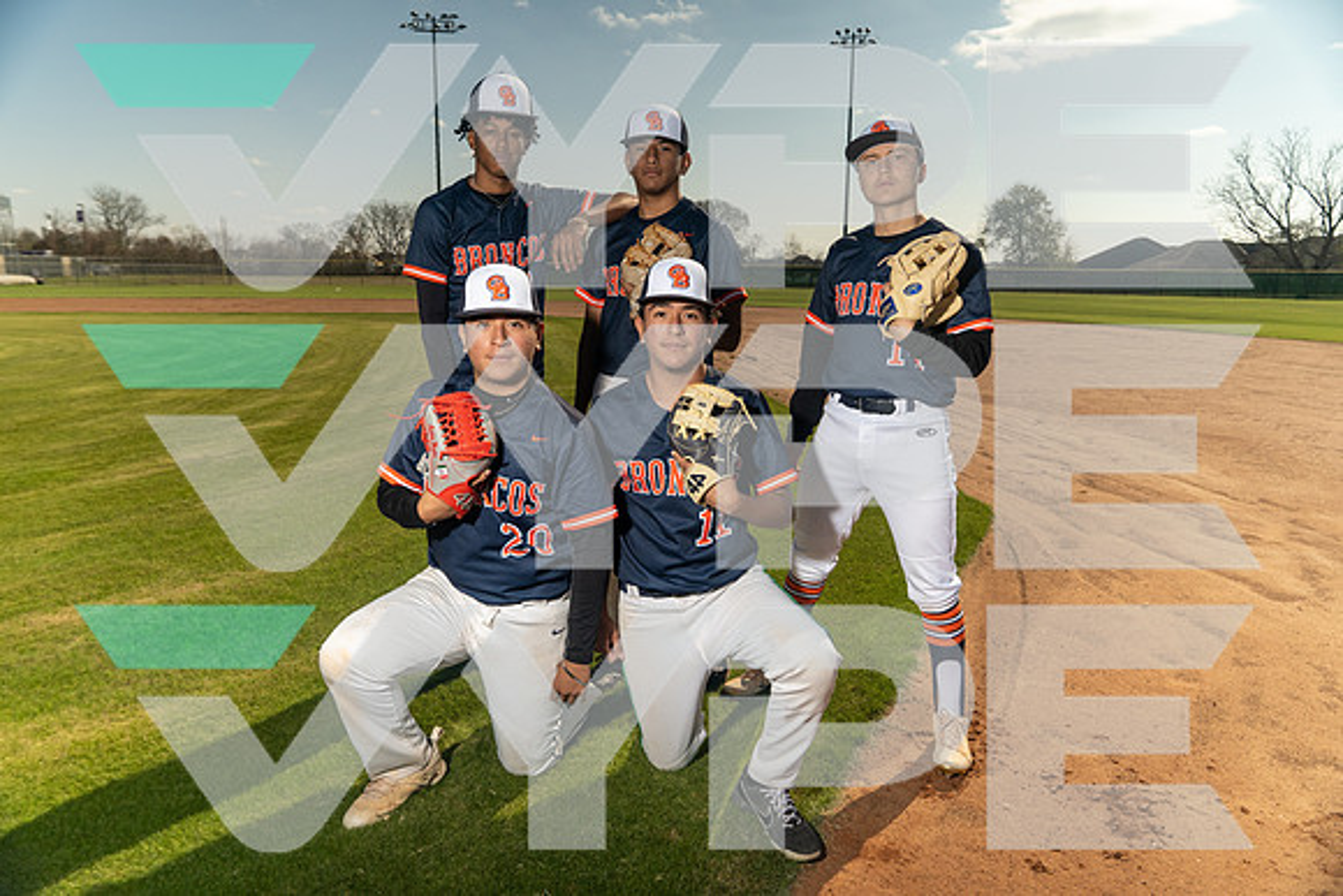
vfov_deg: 51.9
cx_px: 672
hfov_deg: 72.2
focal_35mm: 25
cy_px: 450
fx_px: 920
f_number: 5
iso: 500
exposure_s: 1/200
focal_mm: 24
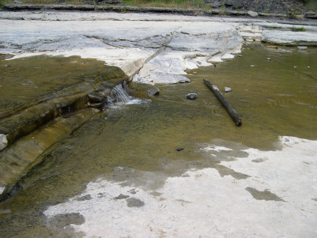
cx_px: 158
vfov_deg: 37.7
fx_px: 348
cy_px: 119
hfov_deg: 49.0
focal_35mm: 38
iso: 100
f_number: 2.8
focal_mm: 8
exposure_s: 1/418
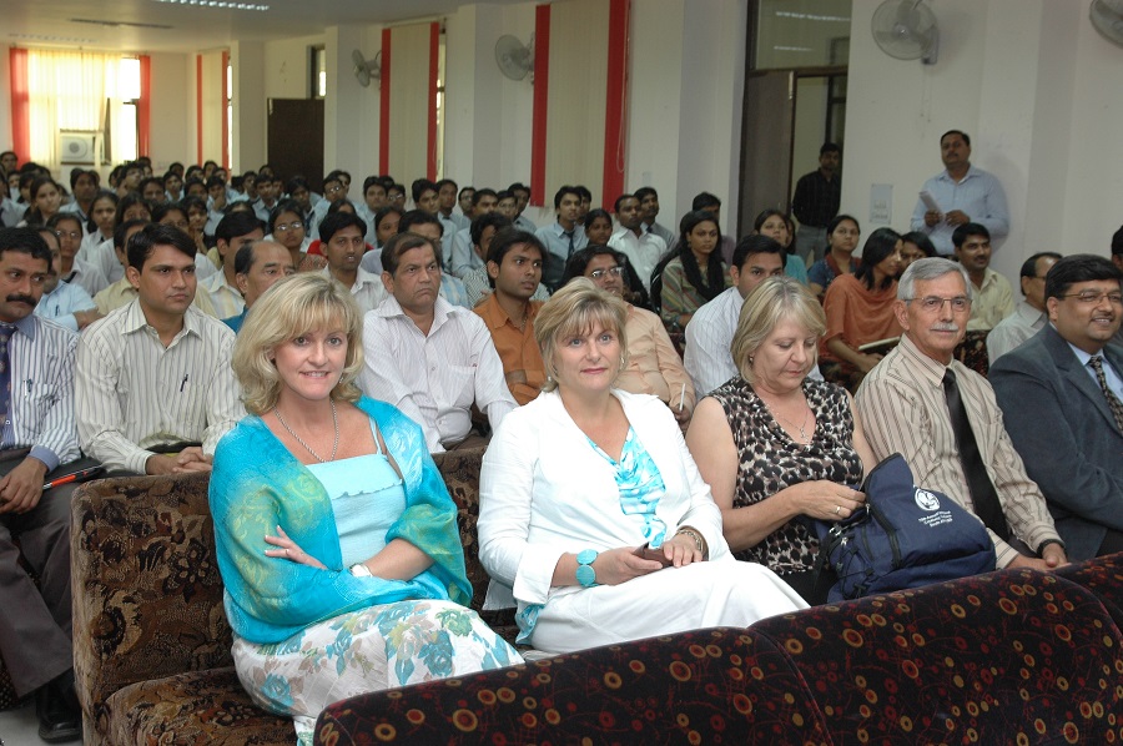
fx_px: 1496
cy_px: 373
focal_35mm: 48
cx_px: 562
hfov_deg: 41.2
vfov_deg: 28.0
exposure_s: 1/15
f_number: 5.6
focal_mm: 32
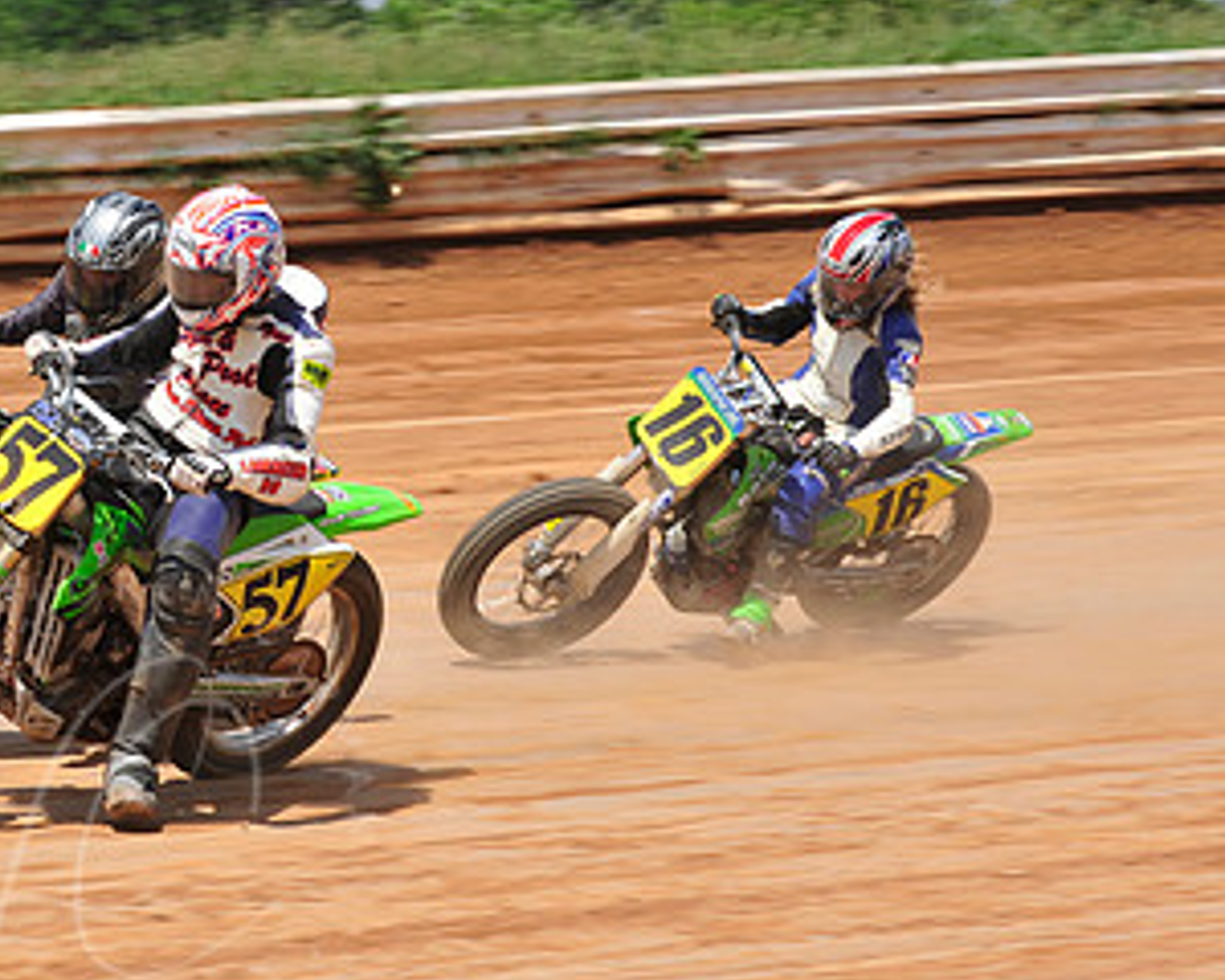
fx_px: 6055
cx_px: 127
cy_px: 441
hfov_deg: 11.5
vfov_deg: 9.3
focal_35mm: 167
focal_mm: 92
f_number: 10
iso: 200
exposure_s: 1/400
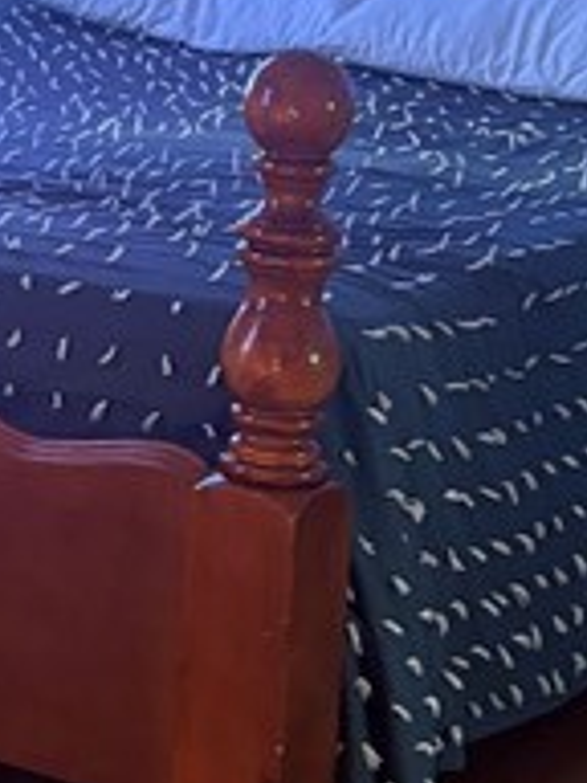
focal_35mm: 139
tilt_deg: -10.2
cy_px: 130
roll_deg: -2.6
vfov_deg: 14.1
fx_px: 3143
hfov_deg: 10.5
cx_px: -98
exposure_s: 1/60
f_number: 1.6
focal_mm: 5.96
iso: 320
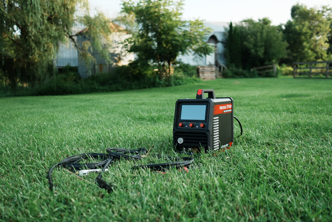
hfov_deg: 53.1
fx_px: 332
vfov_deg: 36.9
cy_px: 111
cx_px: 166
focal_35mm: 36
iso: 250
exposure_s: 1/2000
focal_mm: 24
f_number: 2
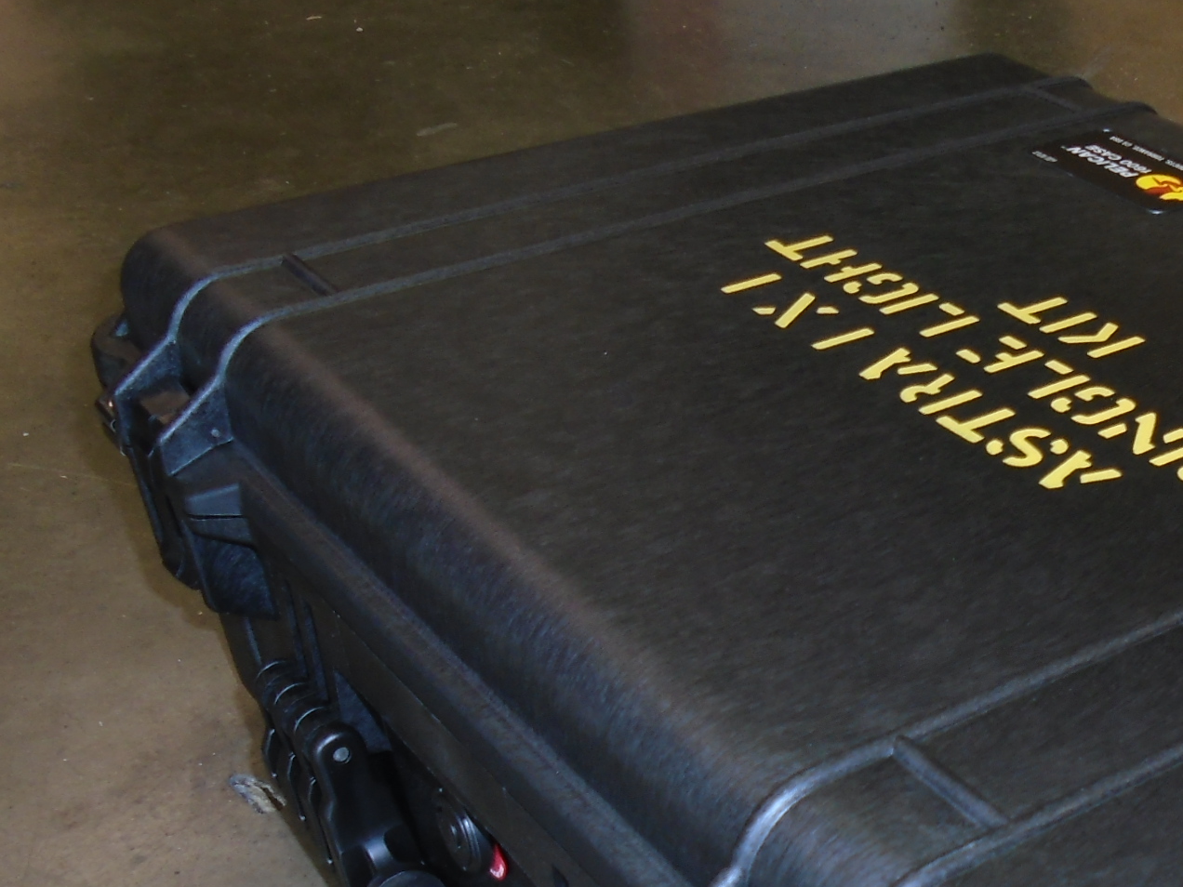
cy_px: 828
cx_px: 990
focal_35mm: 53
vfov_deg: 26.4
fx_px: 1811
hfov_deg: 34.7
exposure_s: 1/30
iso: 100
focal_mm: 4.6
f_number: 3.2
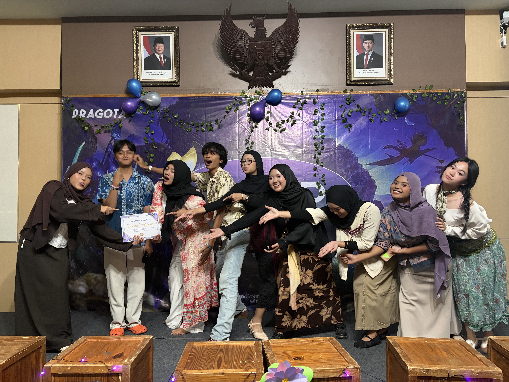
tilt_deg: +2.4
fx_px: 382
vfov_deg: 53.1
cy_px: 191
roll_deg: +1.1
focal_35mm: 26
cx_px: 254
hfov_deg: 67.3
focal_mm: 5.96
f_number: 1.6
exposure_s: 1/25
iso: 500
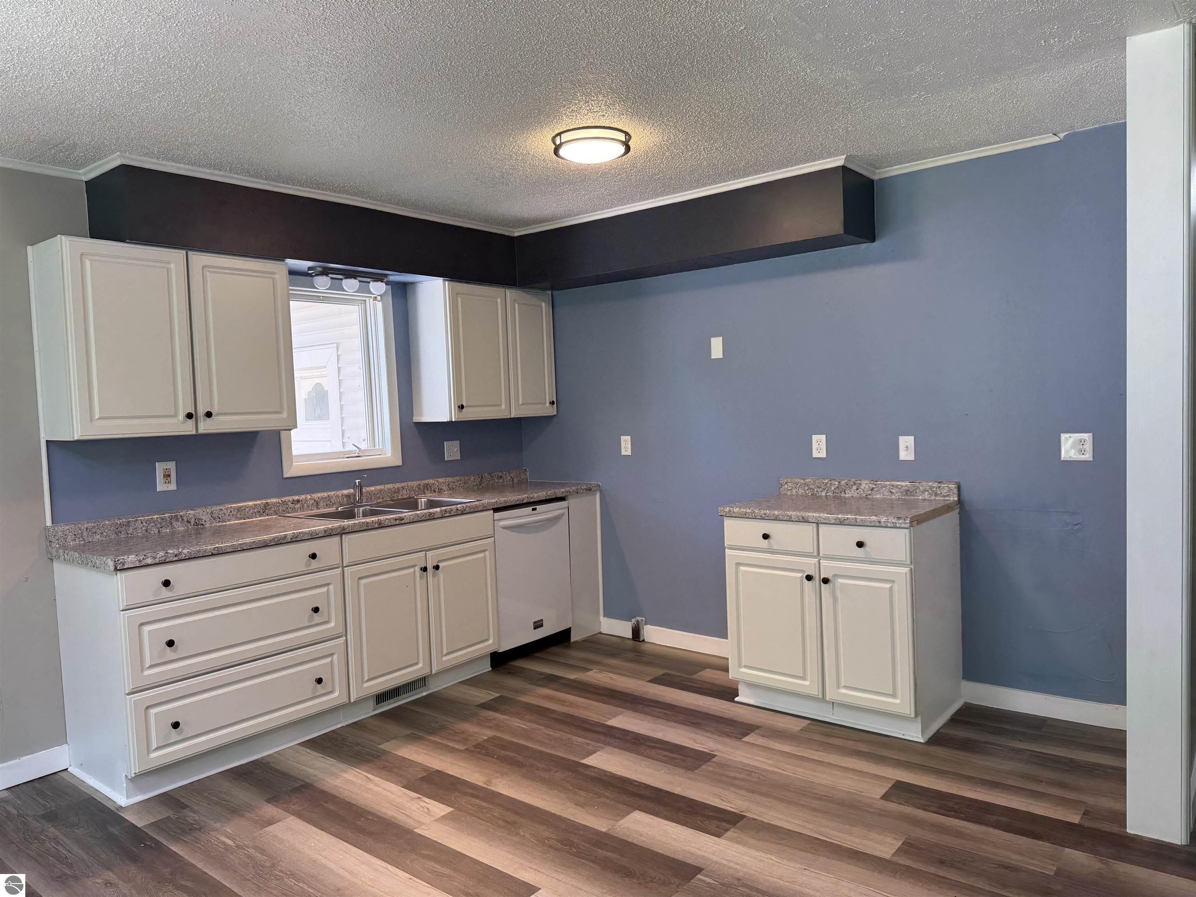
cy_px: 448
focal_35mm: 24
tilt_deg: -3.2
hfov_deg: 71.6
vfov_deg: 56.8
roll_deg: +2.4
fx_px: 829
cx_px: 598
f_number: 1.78
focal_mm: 6.76
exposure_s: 1/120
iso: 200
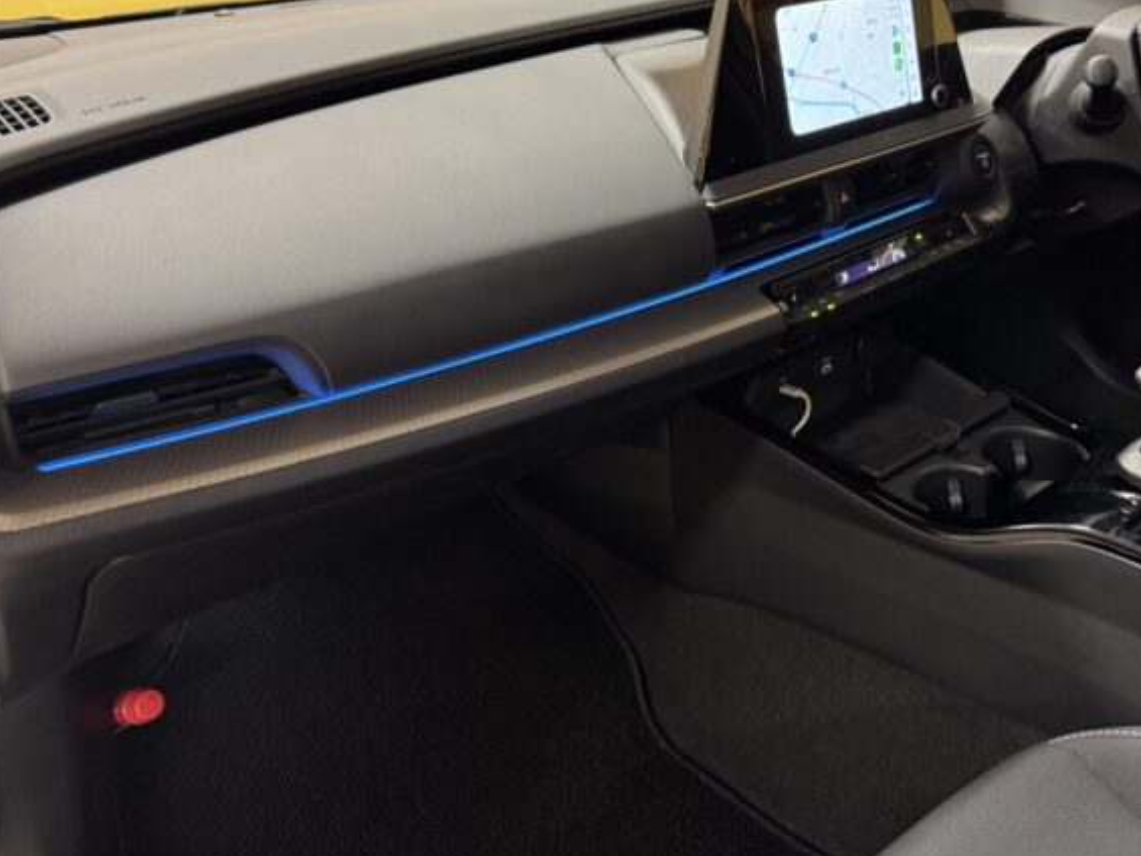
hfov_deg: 53.2
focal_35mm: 34
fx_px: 1121
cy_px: 279
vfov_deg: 41.2
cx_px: 731
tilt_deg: -18.8
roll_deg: +1.7
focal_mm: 6.76
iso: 320
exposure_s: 1/50
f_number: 1.78
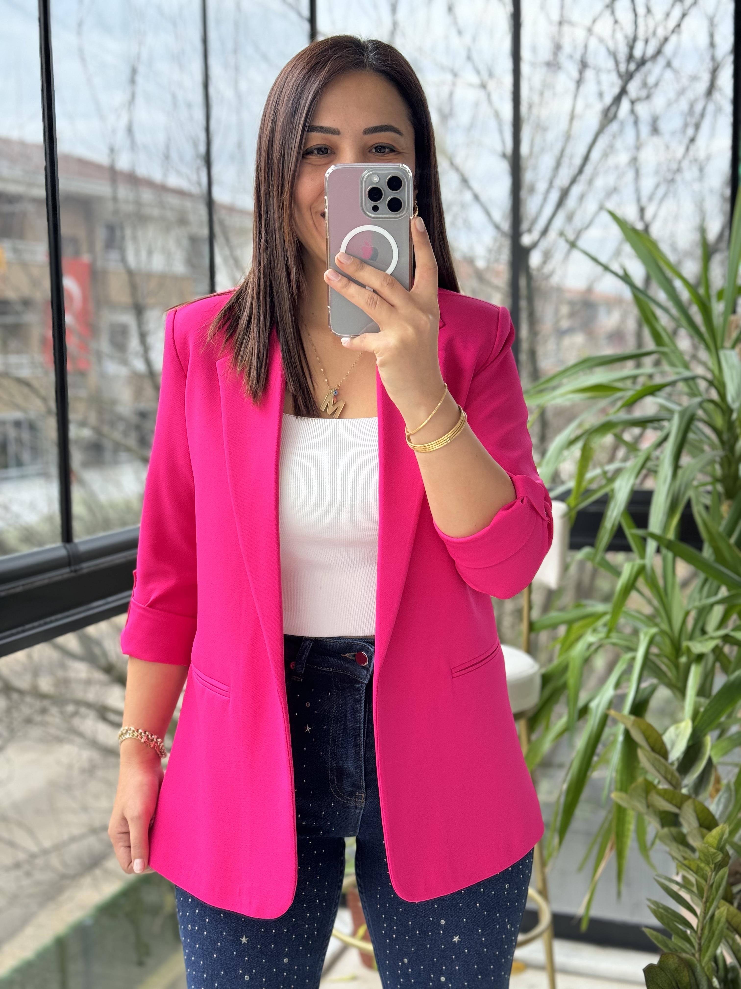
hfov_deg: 30.3
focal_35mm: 48
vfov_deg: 39.7
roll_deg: -0.3
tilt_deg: -18.5
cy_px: 494
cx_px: 370
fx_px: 1370
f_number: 1.78
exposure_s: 1/88
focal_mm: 6.86
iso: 100
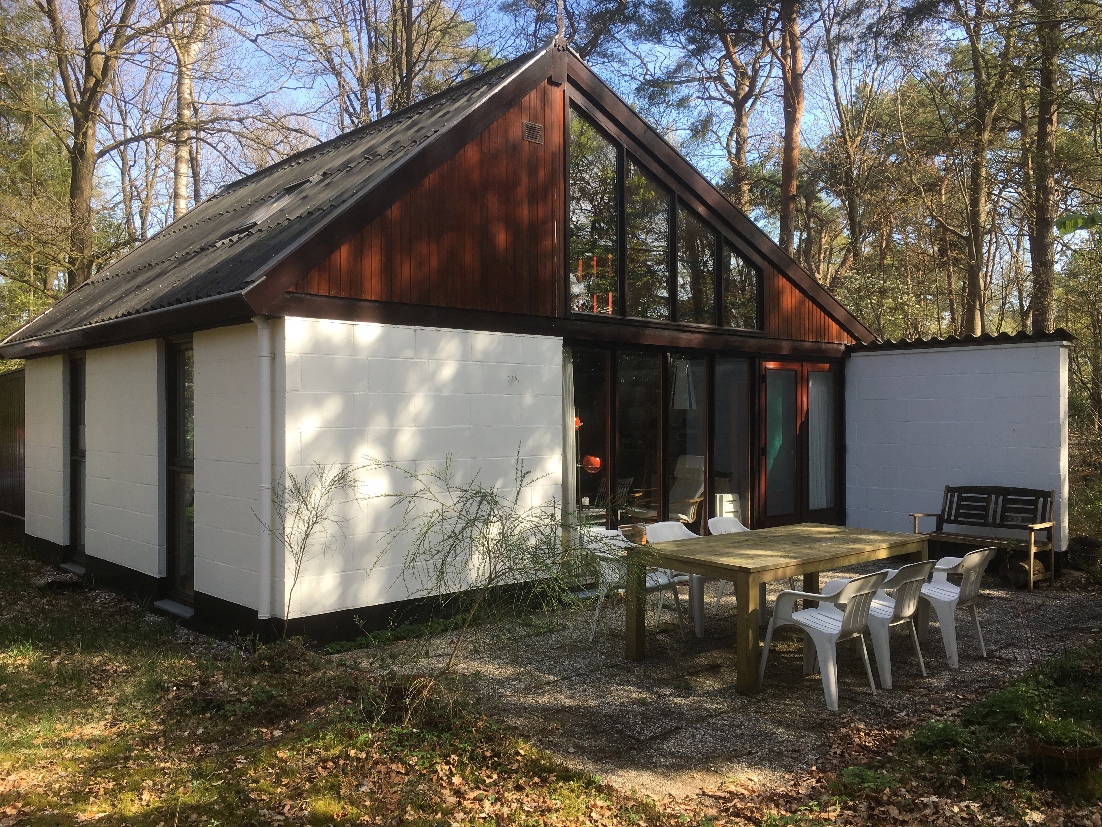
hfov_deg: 61.7
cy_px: 414
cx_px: 551
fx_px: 923
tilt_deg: +0.6
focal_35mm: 29
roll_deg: -0.3
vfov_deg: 48.2
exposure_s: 1/324
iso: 25
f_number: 2.2
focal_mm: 4.15
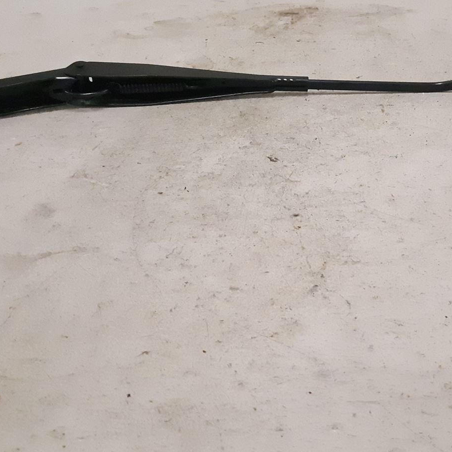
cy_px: 110
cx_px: 310
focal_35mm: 52
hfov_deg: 32.5
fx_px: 768
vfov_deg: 32.1
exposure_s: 1/280
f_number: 1.7
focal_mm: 3.93
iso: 800
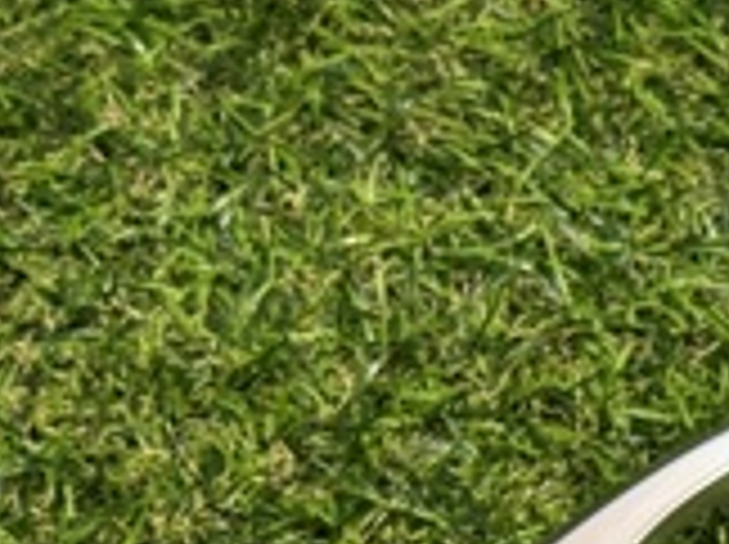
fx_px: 3995
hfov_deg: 10.1
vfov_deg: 7.5
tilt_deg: -60.9
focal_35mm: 190
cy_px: 1032
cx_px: 1080
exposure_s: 1/33
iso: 250
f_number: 1.78
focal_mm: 6.76
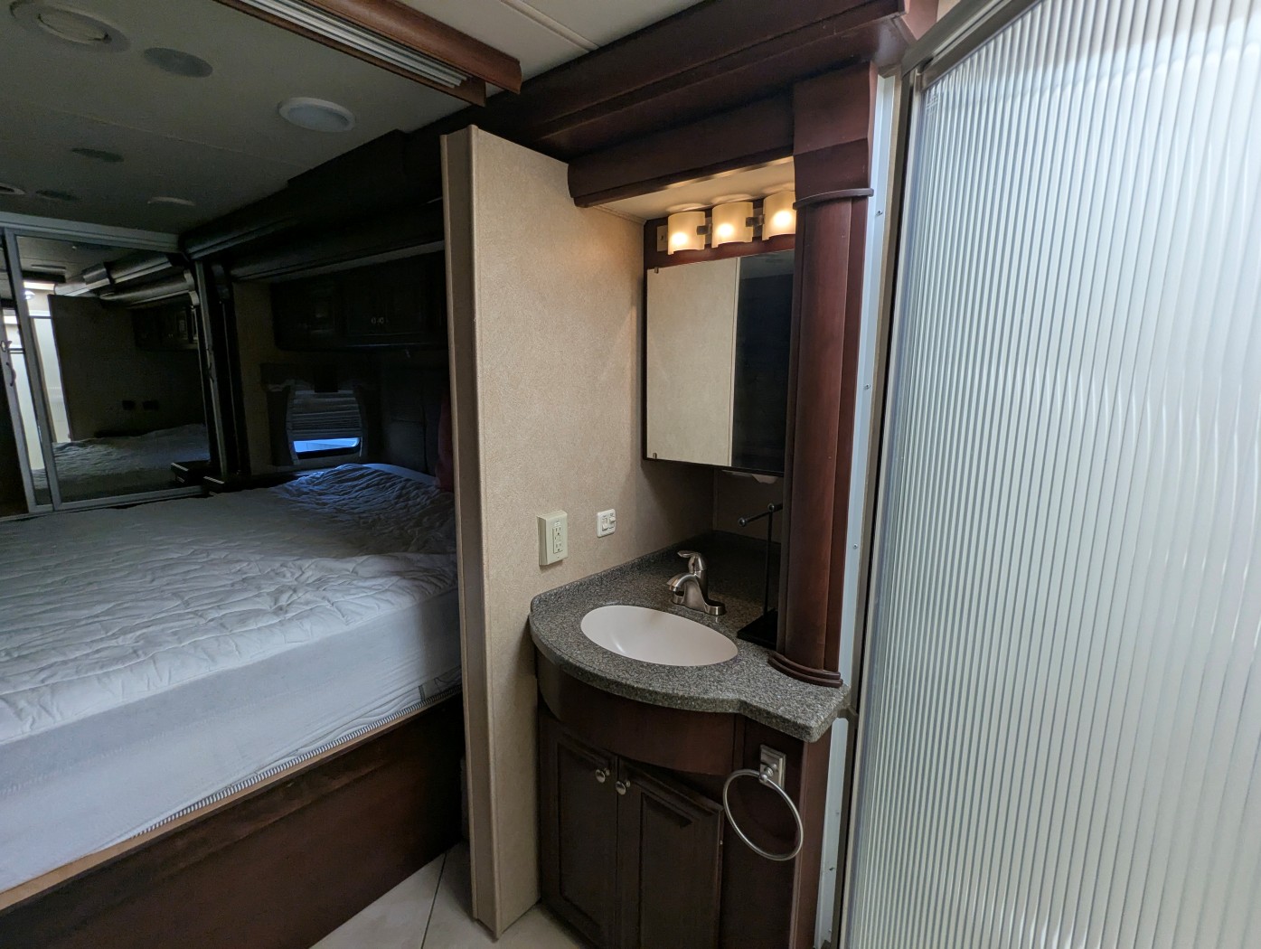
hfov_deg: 94.4
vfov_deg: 78.2
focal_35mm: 16
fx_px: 584
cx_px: 630
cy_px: 474
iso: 138
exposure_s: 1/251
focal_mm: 2.35
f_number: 2.2
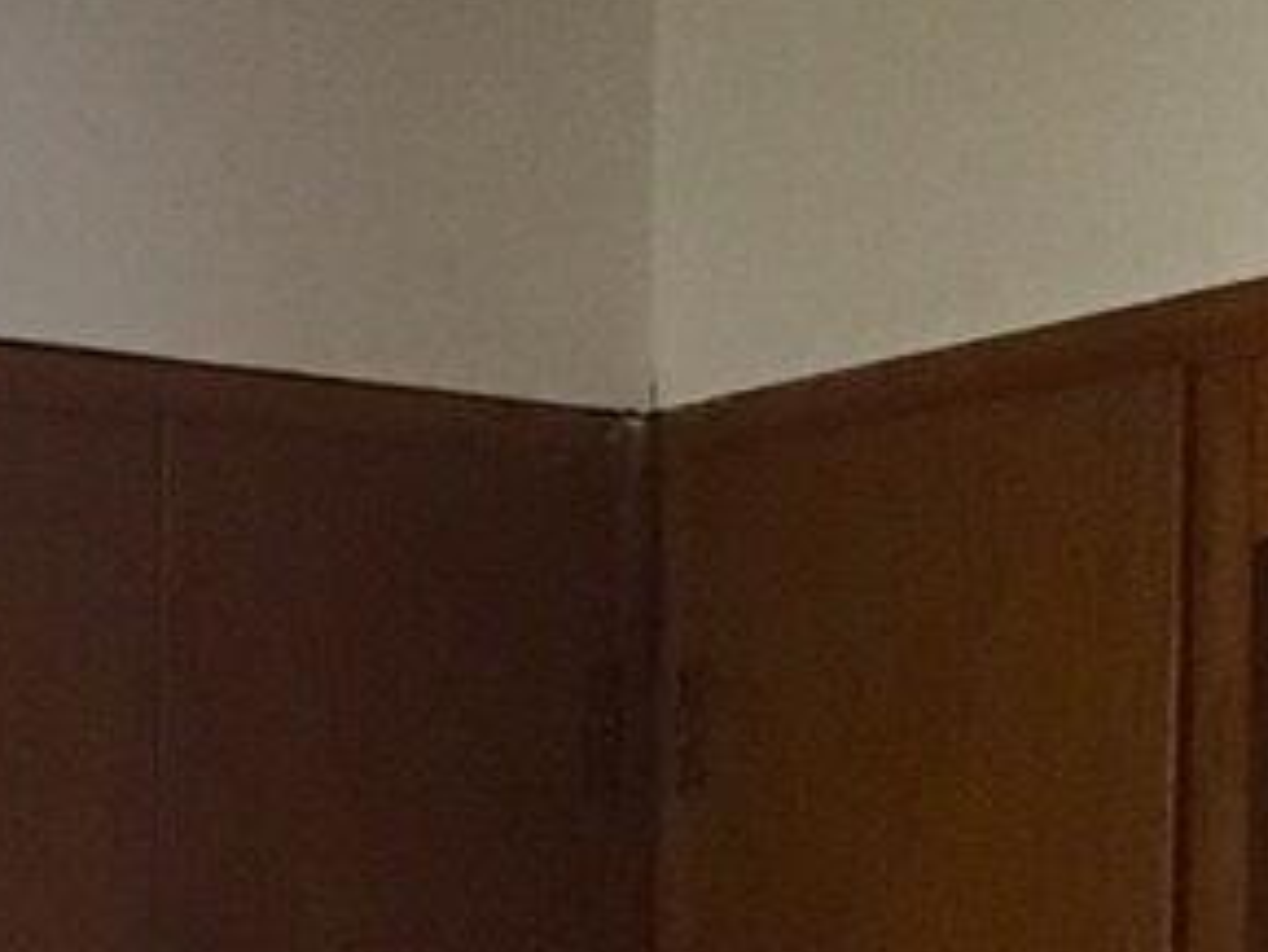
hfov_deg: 9.6
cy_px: 2163
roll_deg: -0.9
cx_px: -412
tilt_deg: -4.1
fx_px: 7402
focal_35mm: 202
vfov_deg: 7.0
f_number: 2.2
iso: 160
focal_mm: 4.15
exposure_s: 1/30
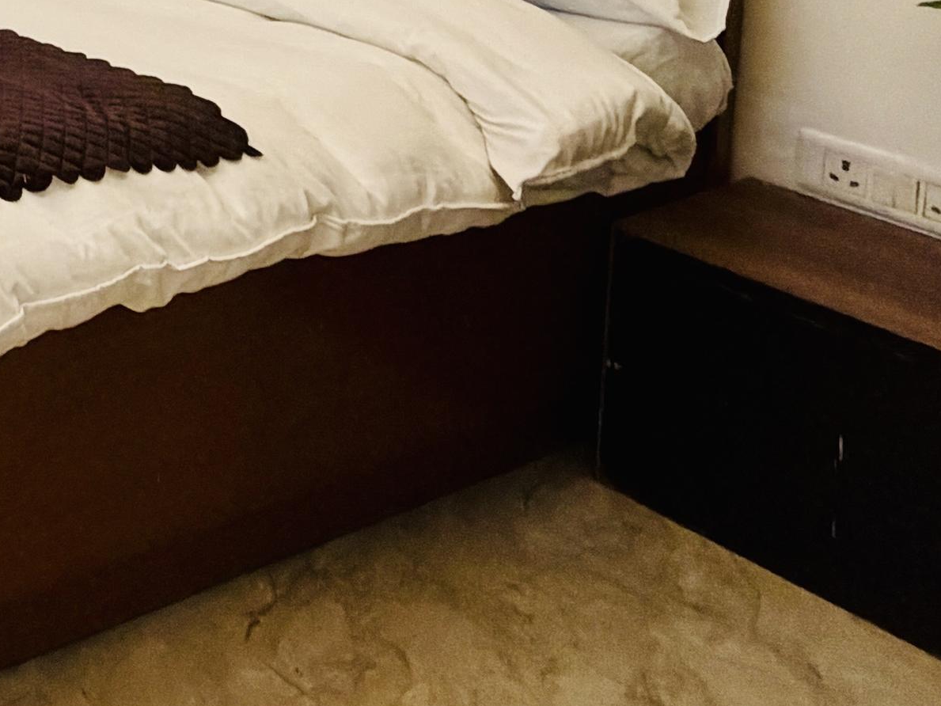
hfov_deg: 25.2
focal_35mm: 53
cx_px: -543
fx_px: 1441
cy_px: -404
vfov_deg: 21.9
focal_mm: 2.22
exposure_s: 1/100
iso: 320
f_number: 2.2
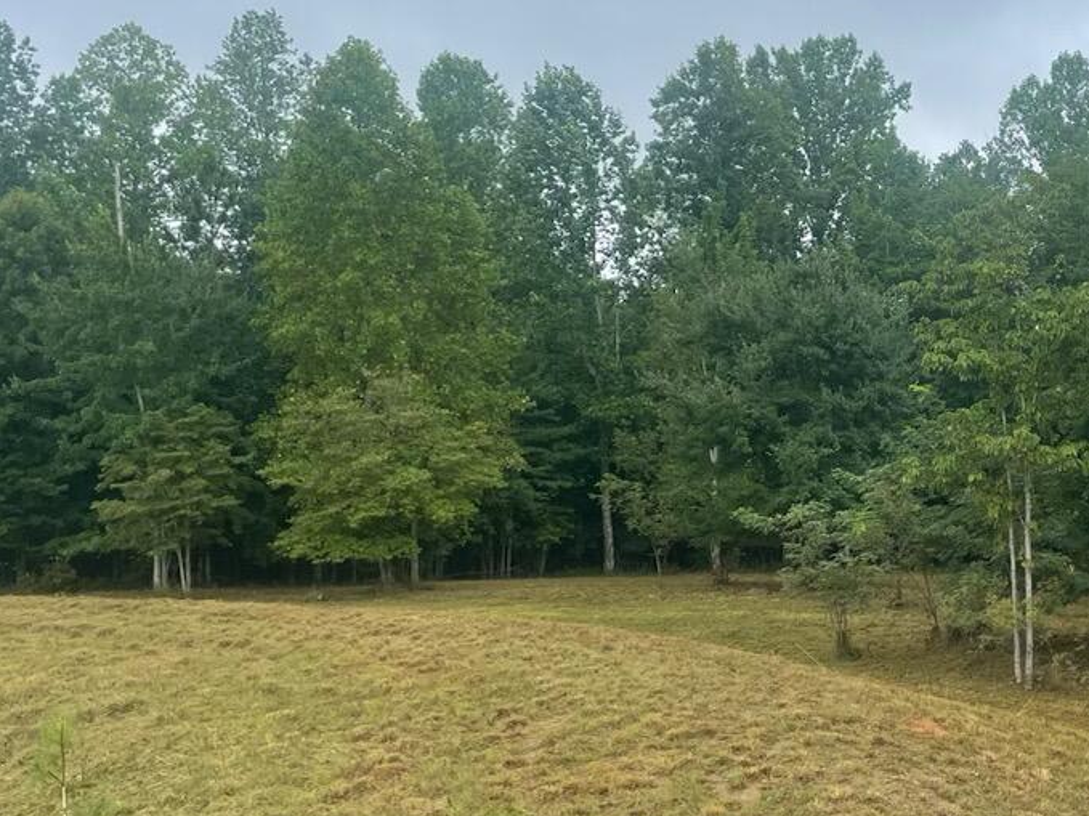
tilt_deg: +5.3
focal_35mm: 49
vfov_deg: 29.5
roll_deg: +2.8
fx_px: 1541
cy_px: 293
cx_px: 946
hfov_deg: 36.8
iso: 32
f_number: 1.6
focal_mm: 4.2
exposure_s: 1/1416
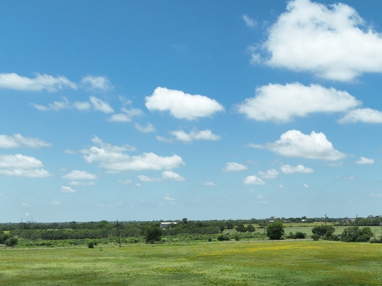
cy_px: 331
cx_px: 306
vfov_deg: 24.0
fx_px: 618
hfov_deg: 33.4
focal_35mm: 56
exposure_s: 1/100
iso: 100
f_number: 2.8
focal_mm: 12.29
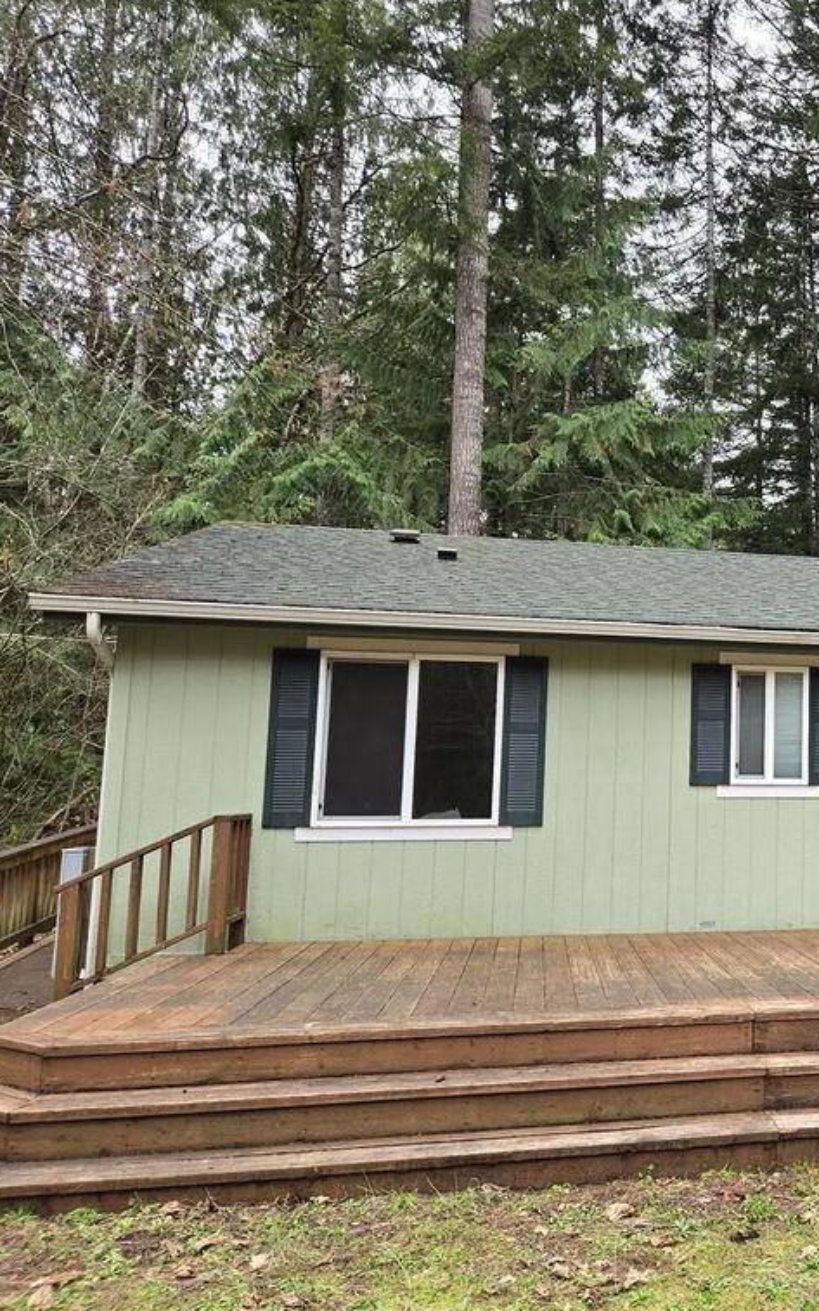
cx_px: 833
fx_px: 1179
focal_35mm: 33
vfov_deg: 58.1
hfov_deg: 34.6
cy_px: 658
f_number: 1.8
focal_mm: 5.4
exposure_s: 1/180
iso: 32
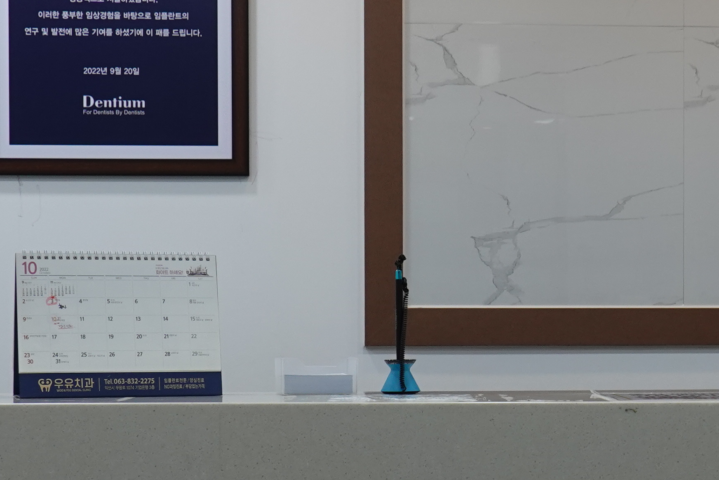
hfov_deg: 22.2
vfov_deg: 15.0
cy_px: 342
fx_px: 1817
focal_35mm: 91
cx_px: 514
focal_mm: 10.83
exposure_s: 1/30
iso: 200
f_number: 4.5
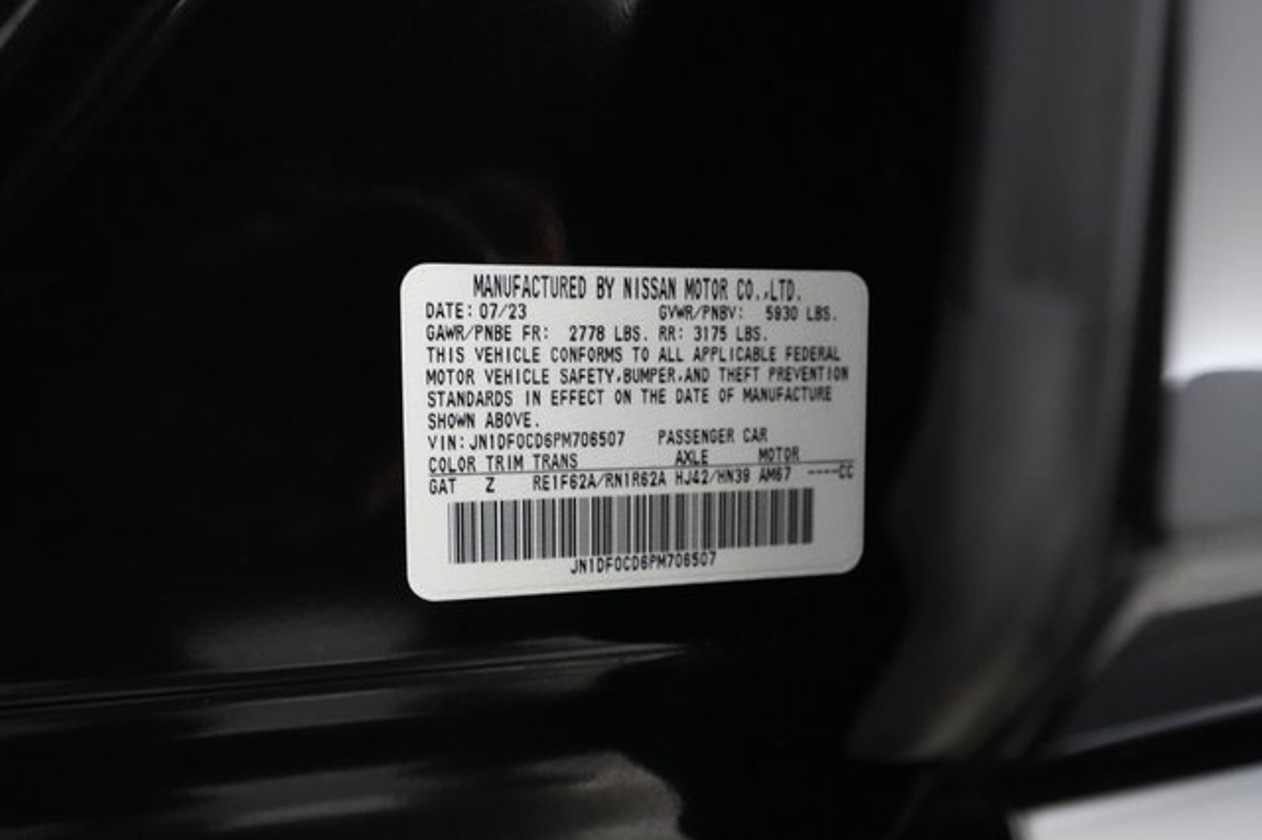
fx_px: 981
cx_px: 631
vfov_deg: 46.4
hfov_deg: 65.5
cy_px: 420
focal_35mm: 28
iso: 10000
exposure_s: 1/100
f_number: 4.5
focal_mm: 28
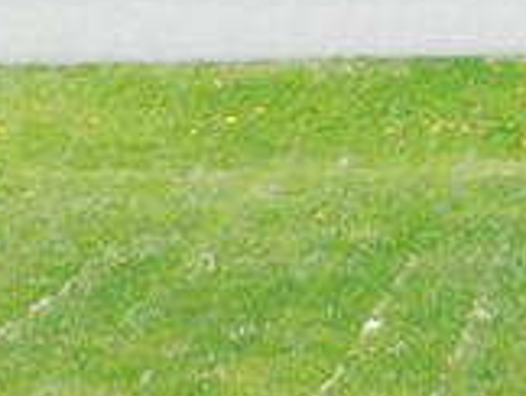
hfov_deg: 8.4
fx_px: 3454
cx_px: 945
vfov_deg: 6.3
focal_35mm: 227
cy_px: -513
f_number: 3.5
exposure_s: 1/500
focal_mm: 6.3
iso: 125
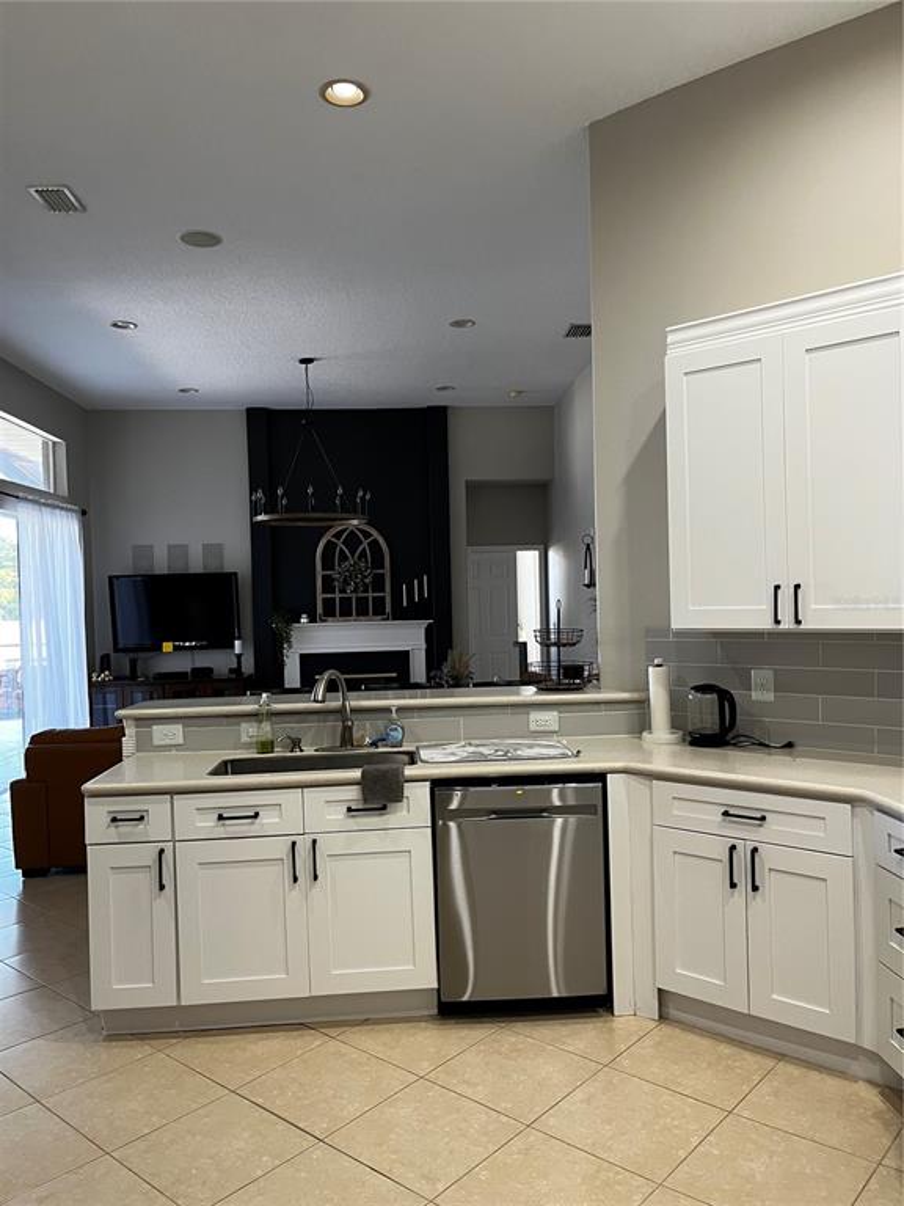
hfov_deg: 53.1
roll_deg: +0.6
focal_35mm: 26
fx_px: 905
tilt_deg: -1.1
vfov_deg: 67.3
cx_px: 452
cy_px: 603
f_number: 1.6
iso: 160
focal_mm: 5.1
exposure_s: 1/60
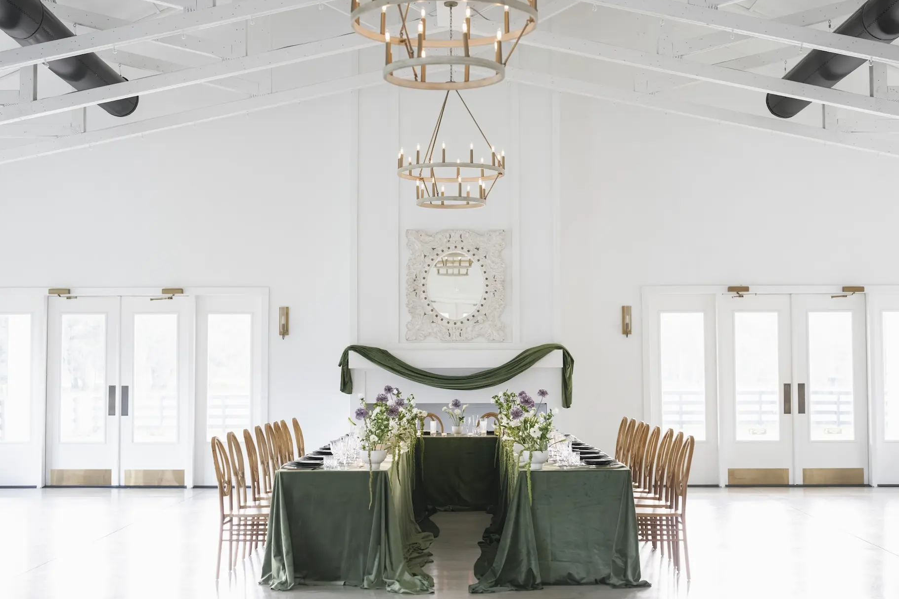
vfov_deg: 24.6
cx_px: 447
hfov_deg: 36.2
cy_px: 298
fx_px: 1373
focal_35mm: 55
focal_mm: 50
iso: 2500
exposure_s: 1/320
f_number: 2.8
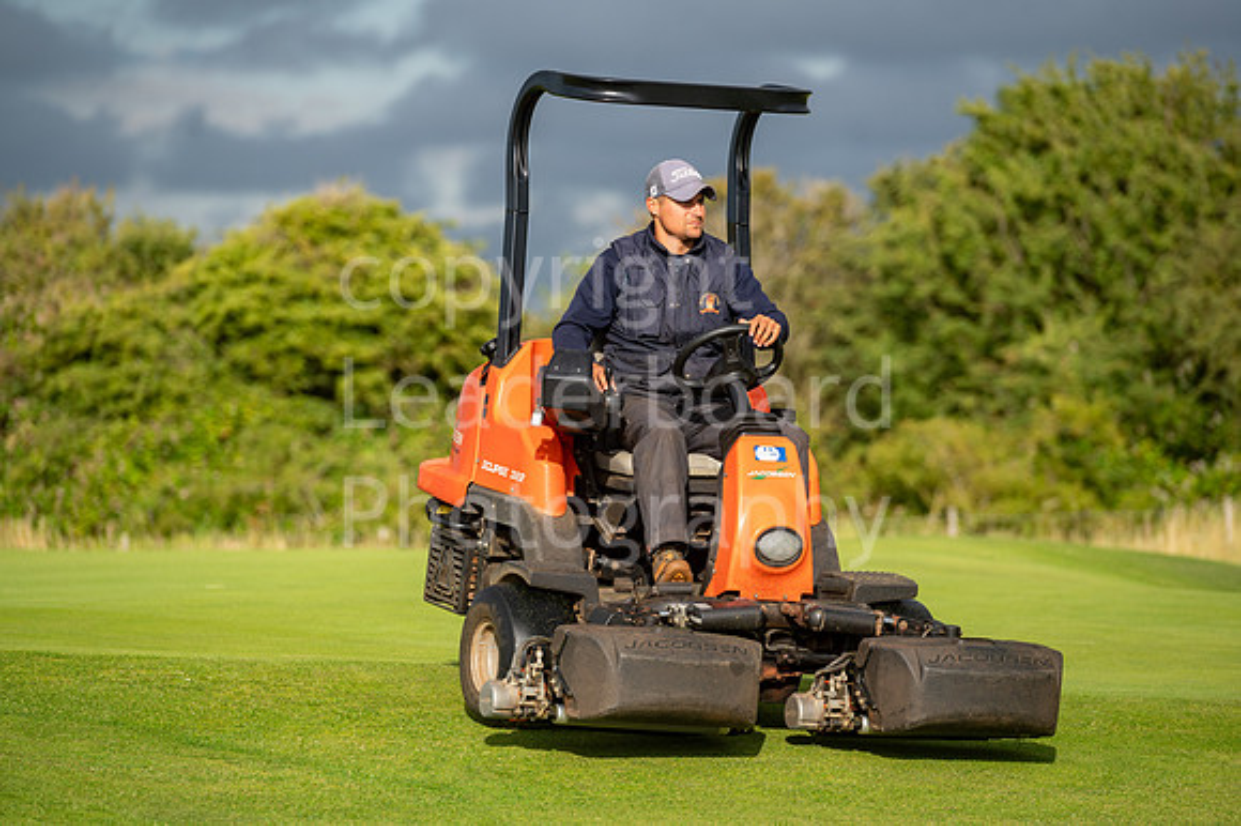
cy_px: 413
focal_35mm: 200
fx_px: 6890
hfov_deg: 10.3
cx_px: 620
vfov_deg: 6.9
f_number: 4.5
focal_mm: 200
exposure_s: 1/1000
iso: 100
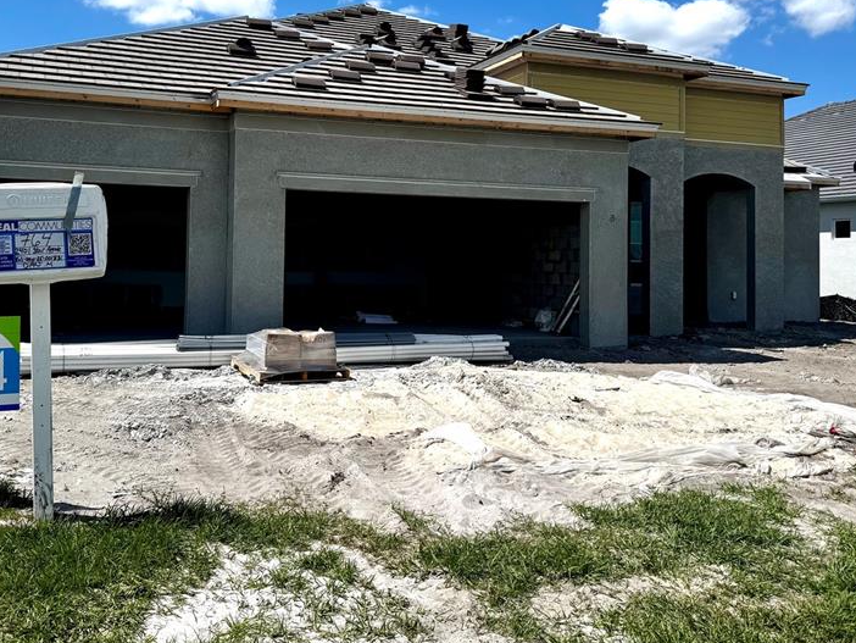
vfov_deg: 40.3
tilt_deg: +2.6
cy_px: 218
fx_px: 866
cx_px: 346
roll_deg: -1.0
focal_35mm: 35
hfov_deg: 52.3
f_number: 1.78
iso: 80
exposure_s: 1/9009
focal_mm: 6.76
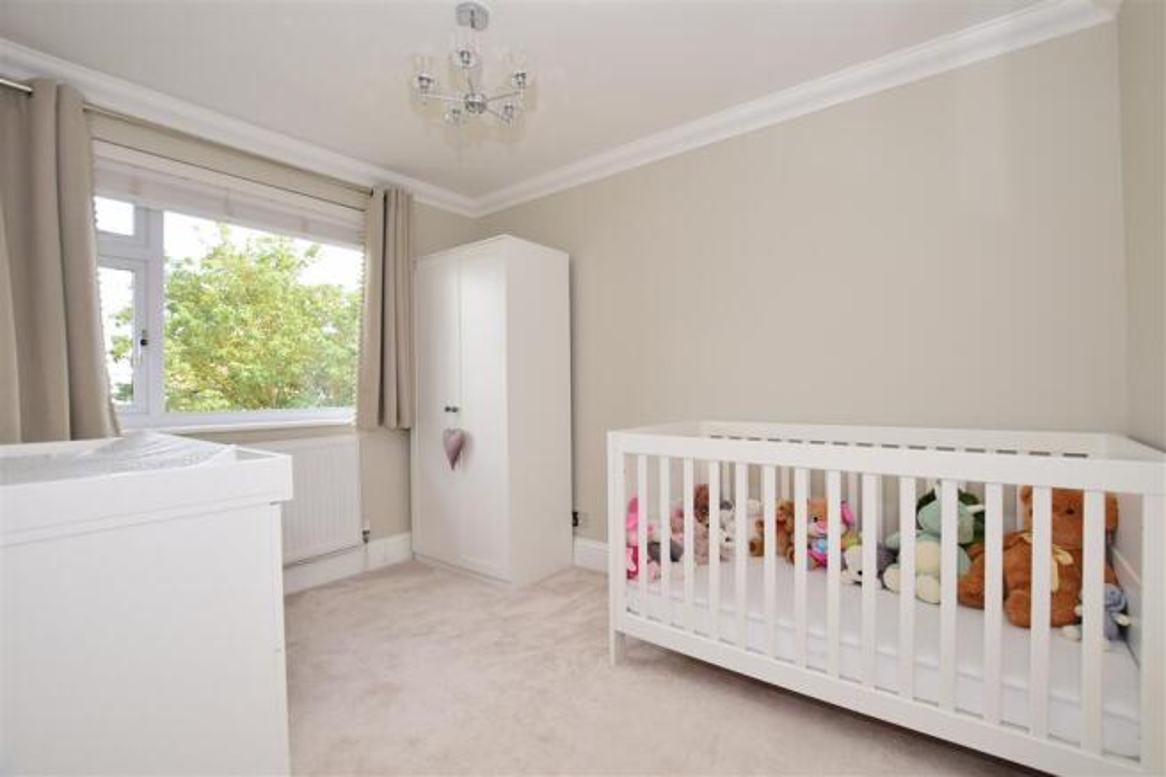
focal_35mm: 15
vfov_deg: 77.3
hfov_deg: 100.4
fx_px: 486
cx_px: 583
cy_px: 388
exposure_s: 1/125
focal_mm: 10
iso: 400
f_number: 7.1
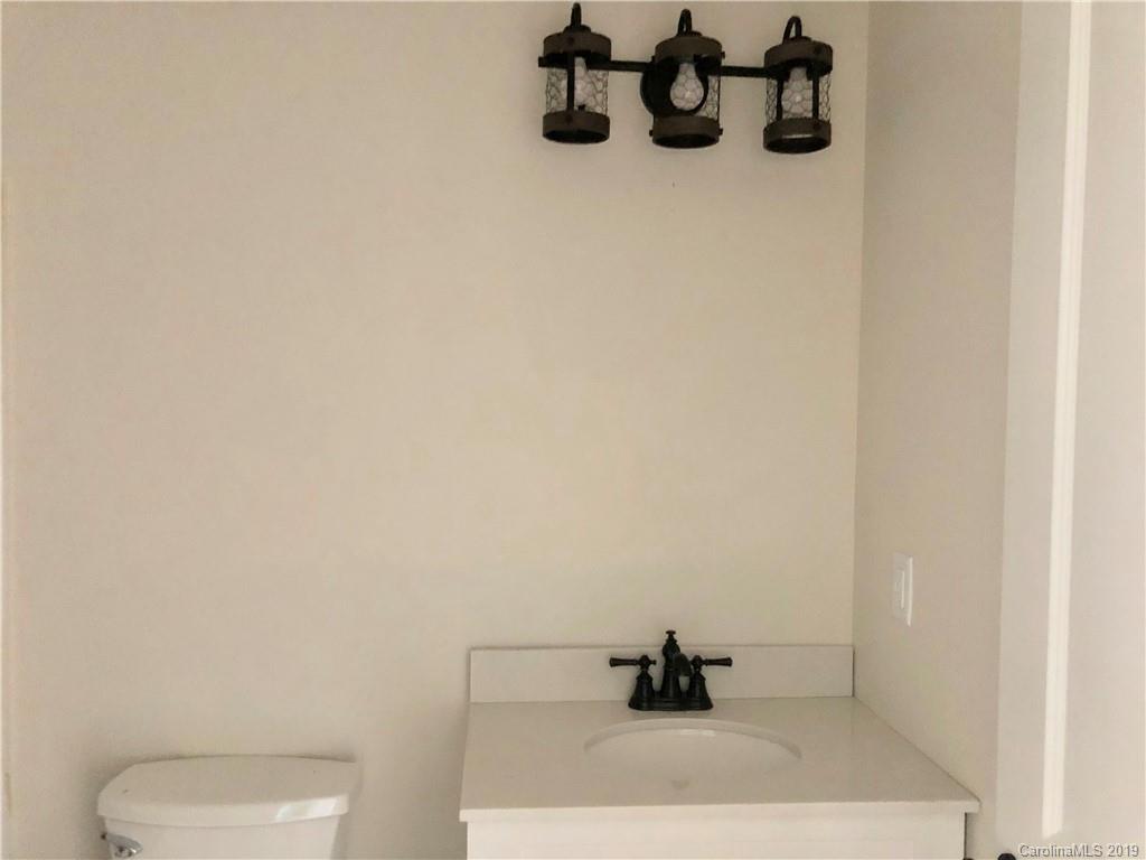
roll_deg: +0.0
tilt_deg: -3.6
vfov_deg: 49.7
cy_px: 430
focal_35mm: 28
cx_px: 573
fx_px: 927
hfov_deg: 63.4
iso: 160
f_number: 1.8
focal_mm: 3.99
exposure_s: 1/4
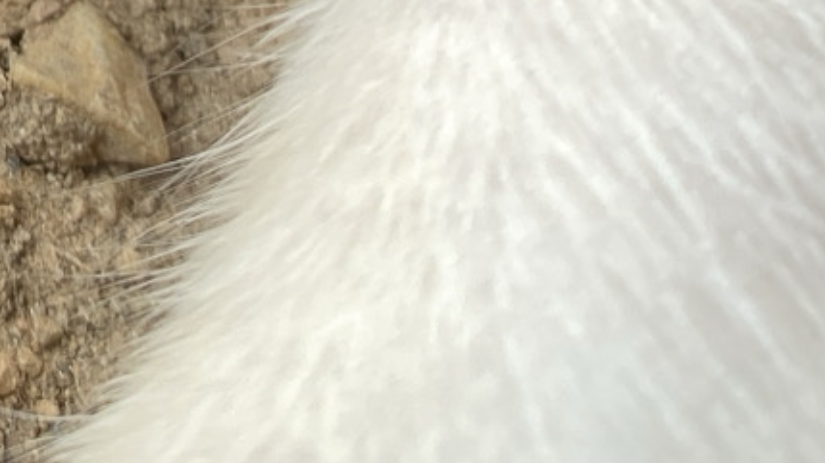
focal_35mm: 132
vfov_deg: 8.2
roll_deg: -0.2
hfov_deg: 15.5
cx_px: -240
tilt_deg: -44.1
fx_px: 2887
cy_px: -788
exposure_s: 1/122
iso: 50
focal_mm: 4.25
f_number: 1.8
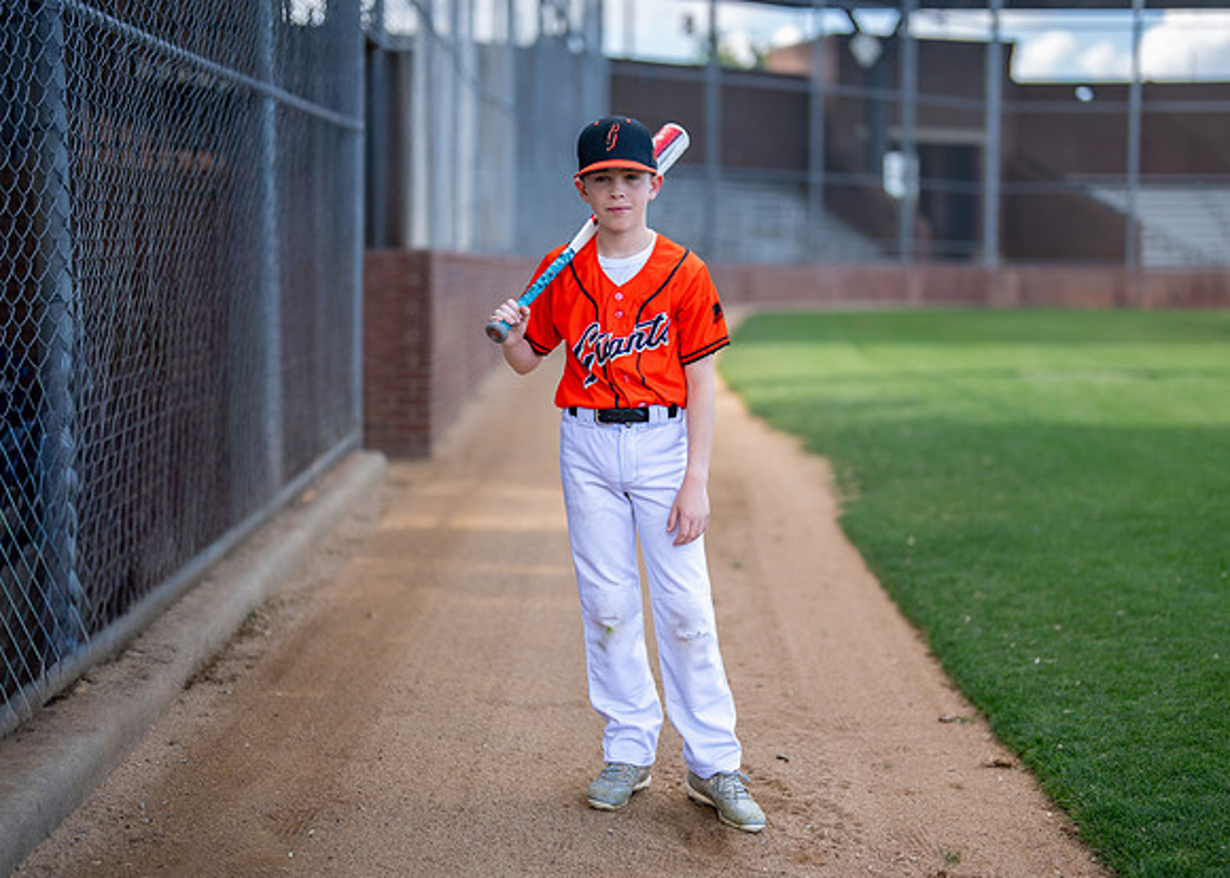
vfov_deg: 25.3
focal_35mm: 56
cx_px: 666
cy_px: 457
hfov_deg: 34.8
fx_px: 1959
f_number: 1.2
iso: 125
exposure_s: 1/2000
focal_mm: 50
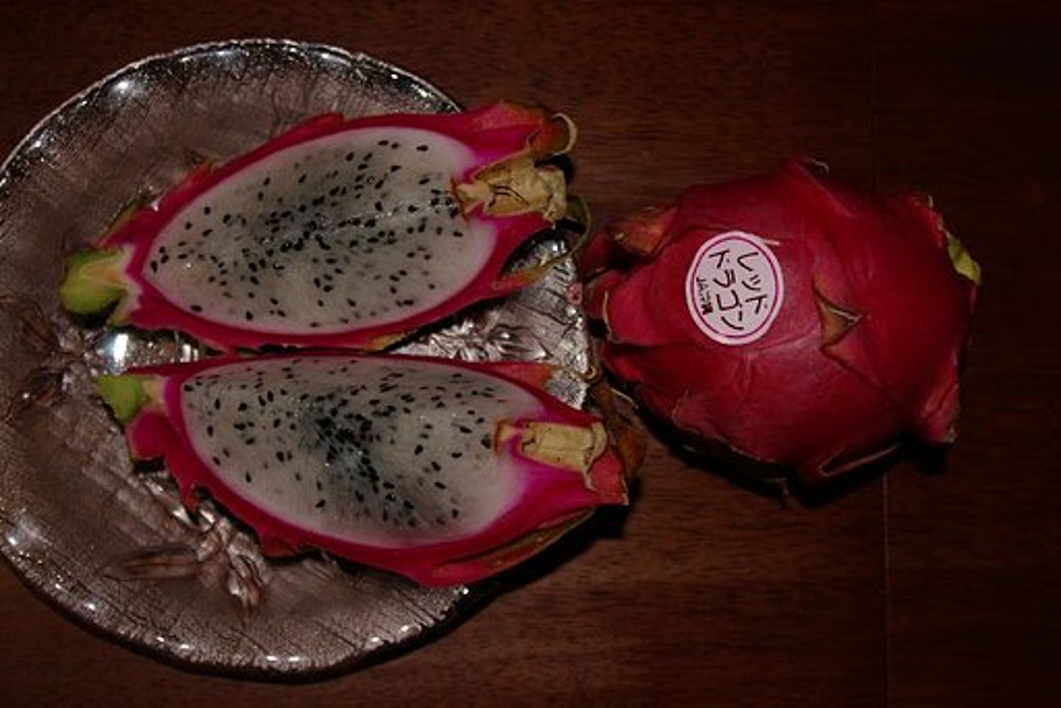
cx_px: 530
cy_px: 354
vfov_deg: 25.8
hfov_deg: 37.8
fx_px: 1548
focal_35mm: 52
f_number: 5.6
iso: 200
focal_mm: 35
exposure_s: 1/45
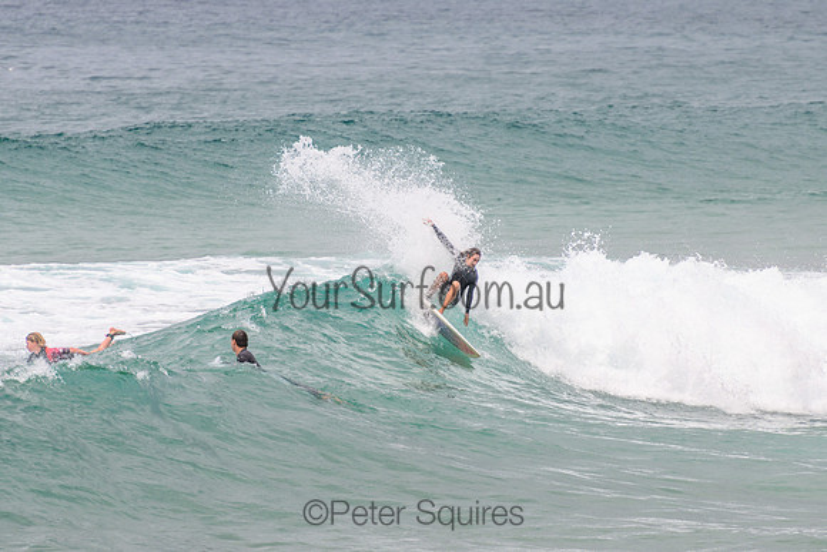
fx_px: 12645
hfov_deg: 3.7
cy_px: 256
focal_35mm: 550
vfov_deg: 2.5
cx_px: 401
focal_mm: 400
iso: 160
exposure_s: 1/2000
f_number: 5.6
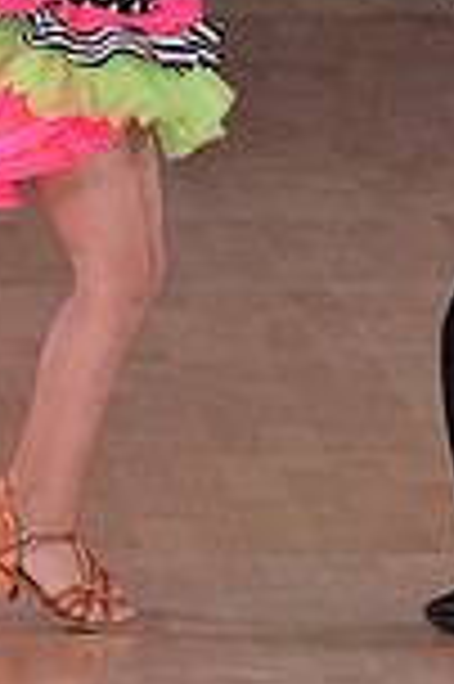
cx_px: 38
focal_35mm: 686
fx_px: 13005
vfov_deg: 3.0
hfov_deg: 2.0
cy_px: -342
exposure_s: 1/250
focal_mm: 180
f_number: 6.3
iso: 2000
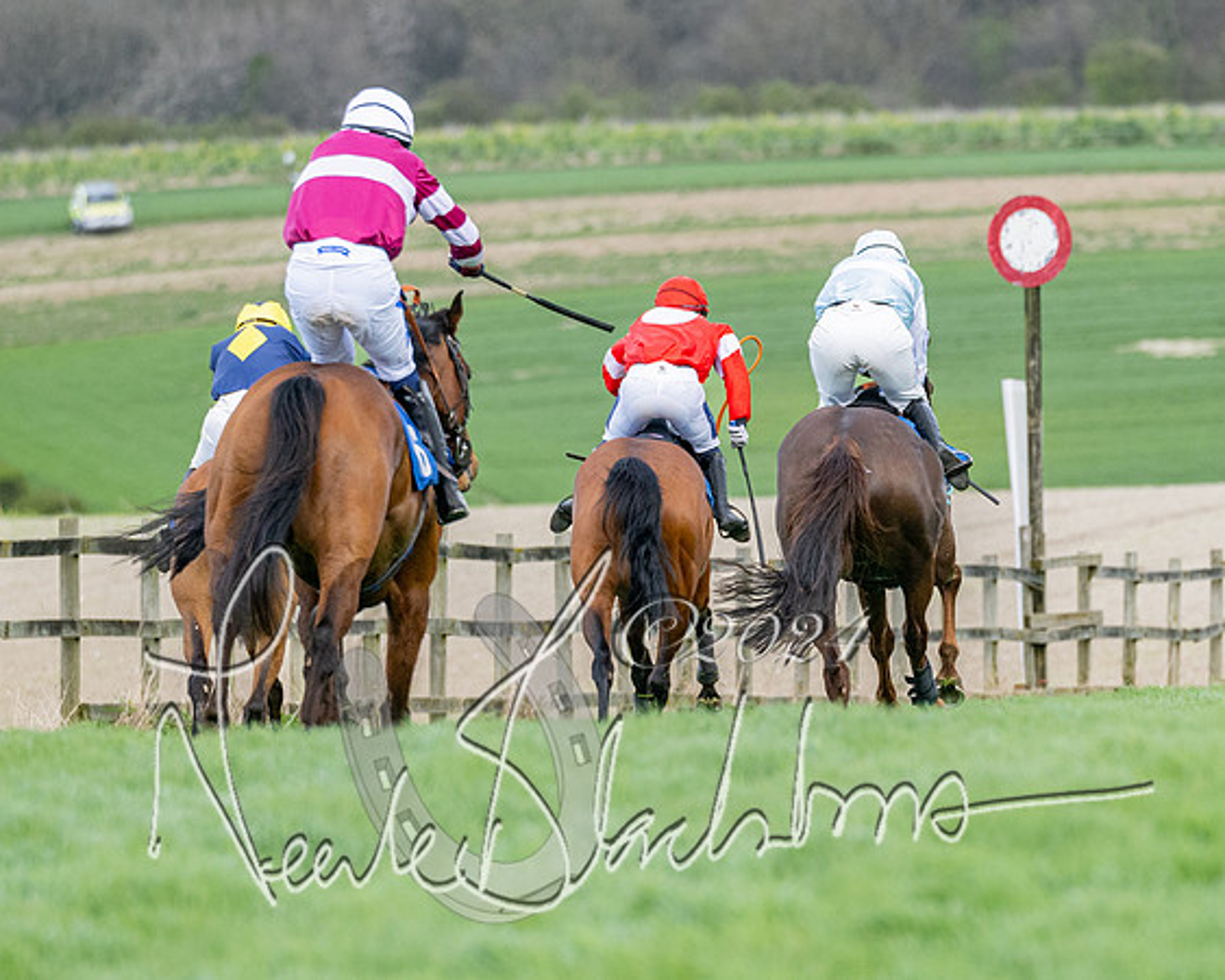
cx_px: 980
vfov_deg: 3.3
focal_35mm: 463
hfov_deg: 4.2
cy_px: 661
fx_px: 16773
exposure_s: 1/2500
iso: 400
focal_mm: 200
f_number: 4
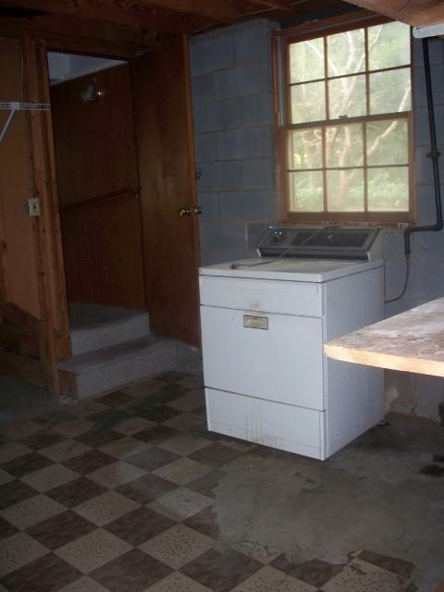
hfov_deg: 40.7
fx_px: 599
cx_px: 222
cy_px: 296
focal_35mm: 35
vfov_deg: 52.6
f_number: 2.8
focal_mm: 7.54
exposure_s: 1/20
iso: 200
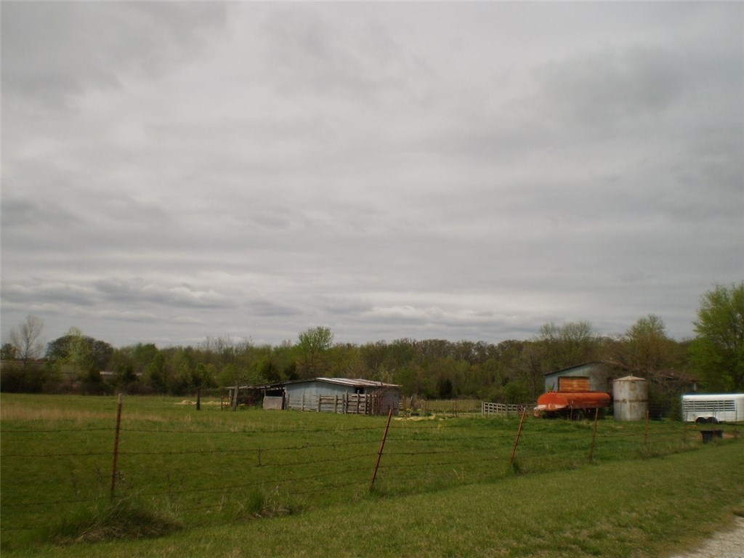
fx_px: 774
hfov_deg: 51.4
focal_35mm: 36
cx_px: 372
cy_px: 279
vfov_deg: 39.7
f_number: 4.6
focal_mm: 6.3
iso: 64
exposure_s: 1/2000
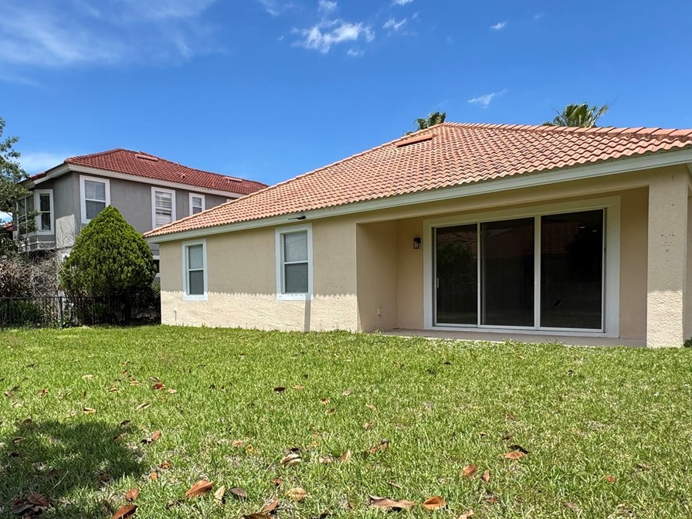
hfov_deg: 68.7
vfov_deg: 54.4
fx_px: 500
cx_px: 276
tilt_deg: -2.5
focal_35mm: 25
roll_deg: +0.5
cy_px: 315
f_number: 2.2
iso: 50
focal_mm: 2.22
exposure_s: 1/1748
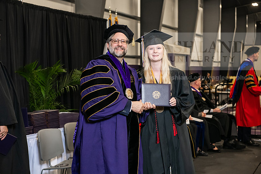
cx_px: 130
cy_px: 87
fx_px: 508
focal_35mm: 70
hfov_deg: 28.8
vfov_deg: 19.5
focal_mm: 70
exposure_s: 1/200
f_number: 5
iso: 2500
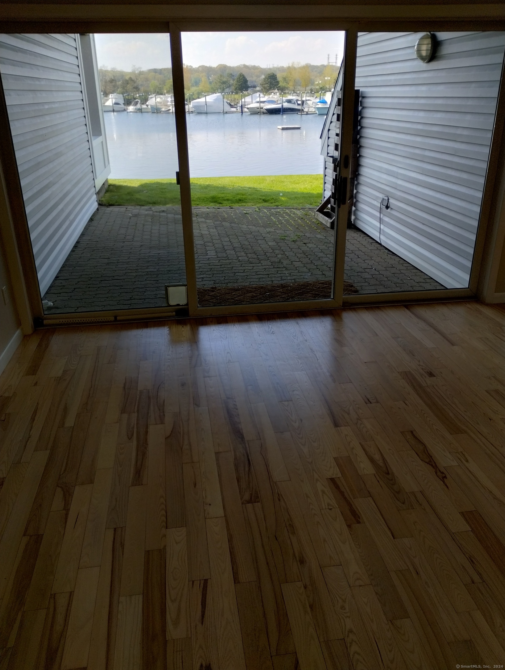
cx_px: 252
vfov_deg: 63.4
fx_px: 543
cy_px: 335
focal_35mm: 28
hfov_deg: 49.9
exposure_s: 1/179
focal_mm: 4.27
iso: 100
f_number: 1.8
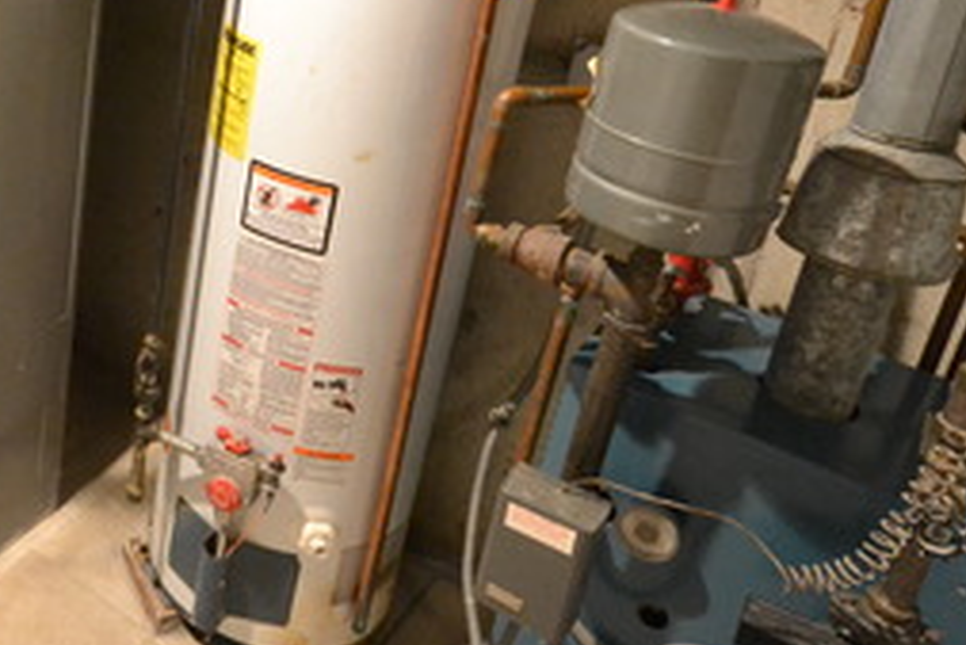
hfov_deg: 45.1
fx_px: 1020
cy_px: 116
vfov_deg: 33.9
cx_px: 65
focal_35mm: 38
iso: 3200
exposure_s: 1/25
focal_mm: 10
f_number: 3.5
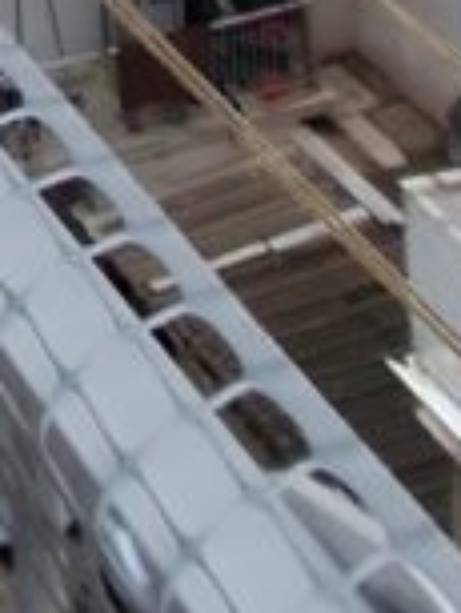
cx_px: -1058
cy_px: -1302
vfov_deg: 11.0
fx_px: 1543
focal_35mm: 87
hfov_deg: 10.1
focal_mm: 1.74
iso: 64
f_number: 2.2
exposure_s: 1/50
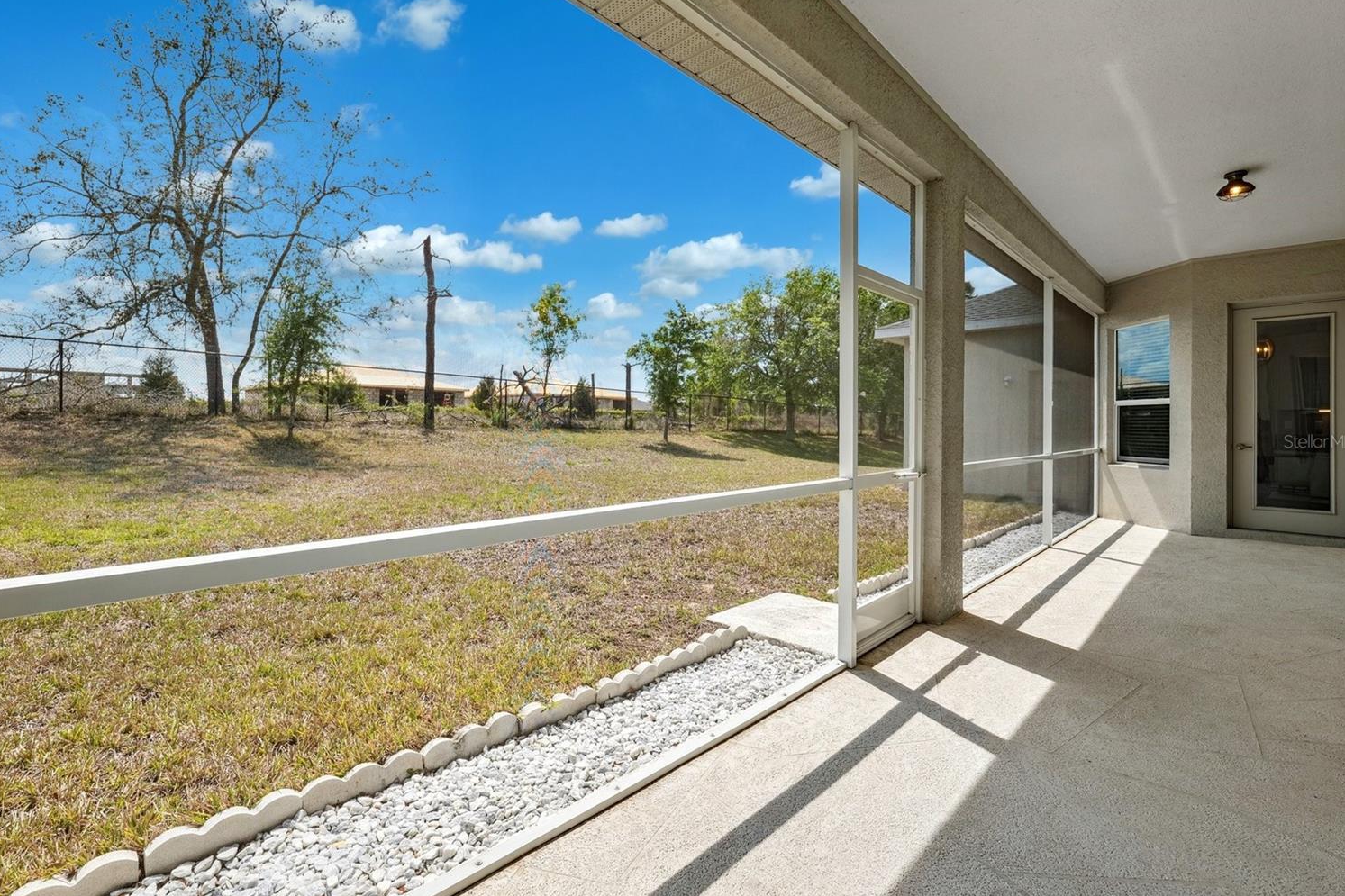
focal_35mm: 15
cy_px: 441
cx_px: 643
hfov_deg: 100.3
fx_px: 560
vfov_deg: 77.3
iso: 400
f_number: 8
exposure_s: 1/500
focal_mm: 14
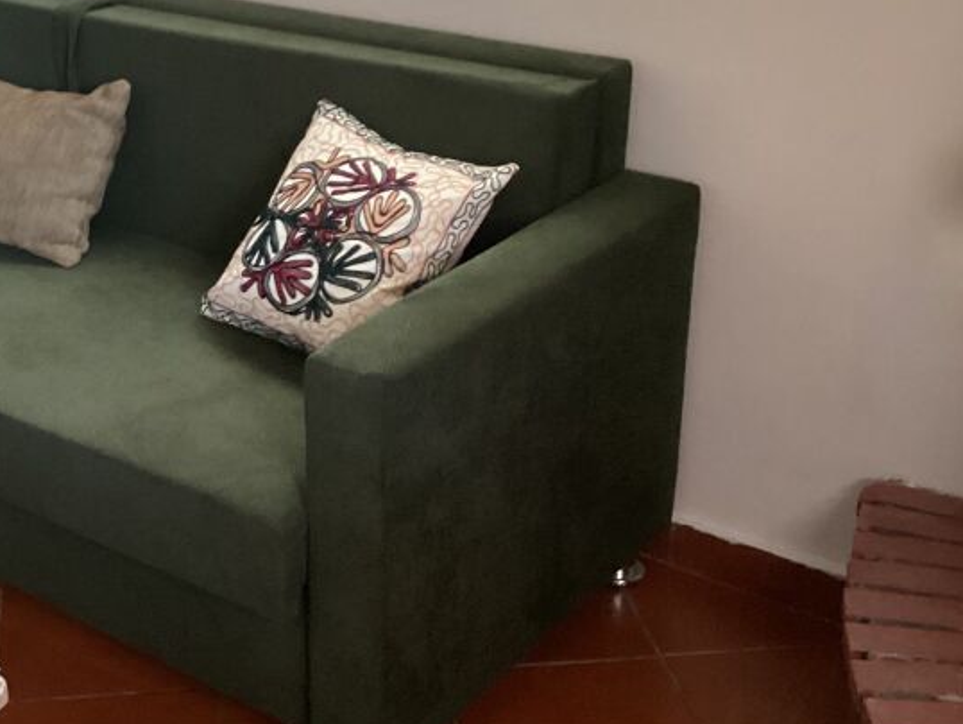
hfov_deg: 31.7
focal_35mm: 59
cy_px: 258
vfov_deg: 24.7
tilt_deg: -23.0
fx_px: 1642
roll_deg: +2.9
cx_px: 166
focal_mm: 3.3
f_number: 2.4
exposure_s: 1/25
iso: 400
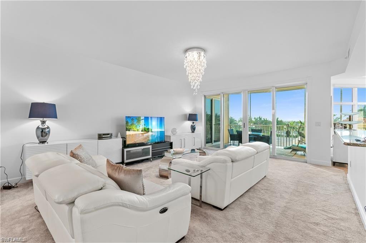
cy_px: 122
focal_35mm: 15
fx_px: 152
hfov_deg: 100.5
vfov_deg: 77.1
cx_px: 183
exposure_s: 1/4
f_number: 8
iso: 200
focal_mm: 10
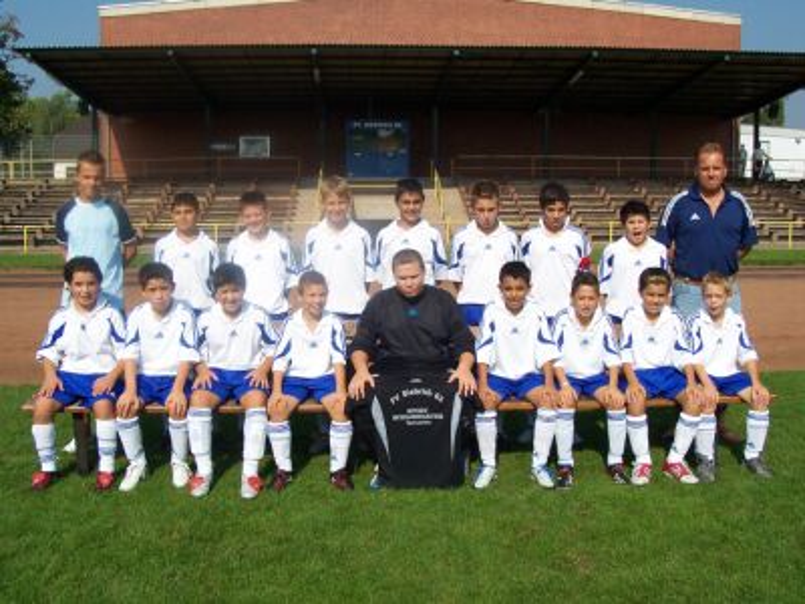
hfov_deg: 50.1
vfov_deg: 38.7
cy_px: 302
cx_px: 402
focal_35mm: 37
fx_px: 860
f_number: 5.6
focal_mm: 5.6
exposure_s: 1/750
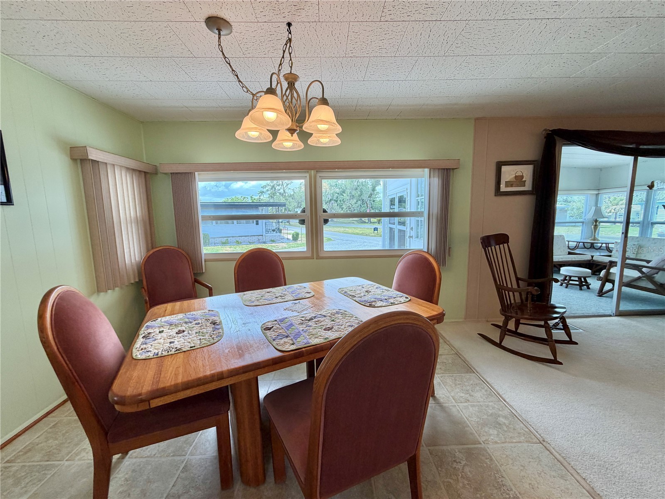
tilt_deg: -7.8
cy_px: 250
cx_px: 332
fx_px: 269
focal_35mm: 14
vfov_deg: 85.7
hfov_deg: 102.1
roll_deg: +1.6
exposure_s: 1/120
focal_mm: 2.22
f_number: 2.2
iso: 80
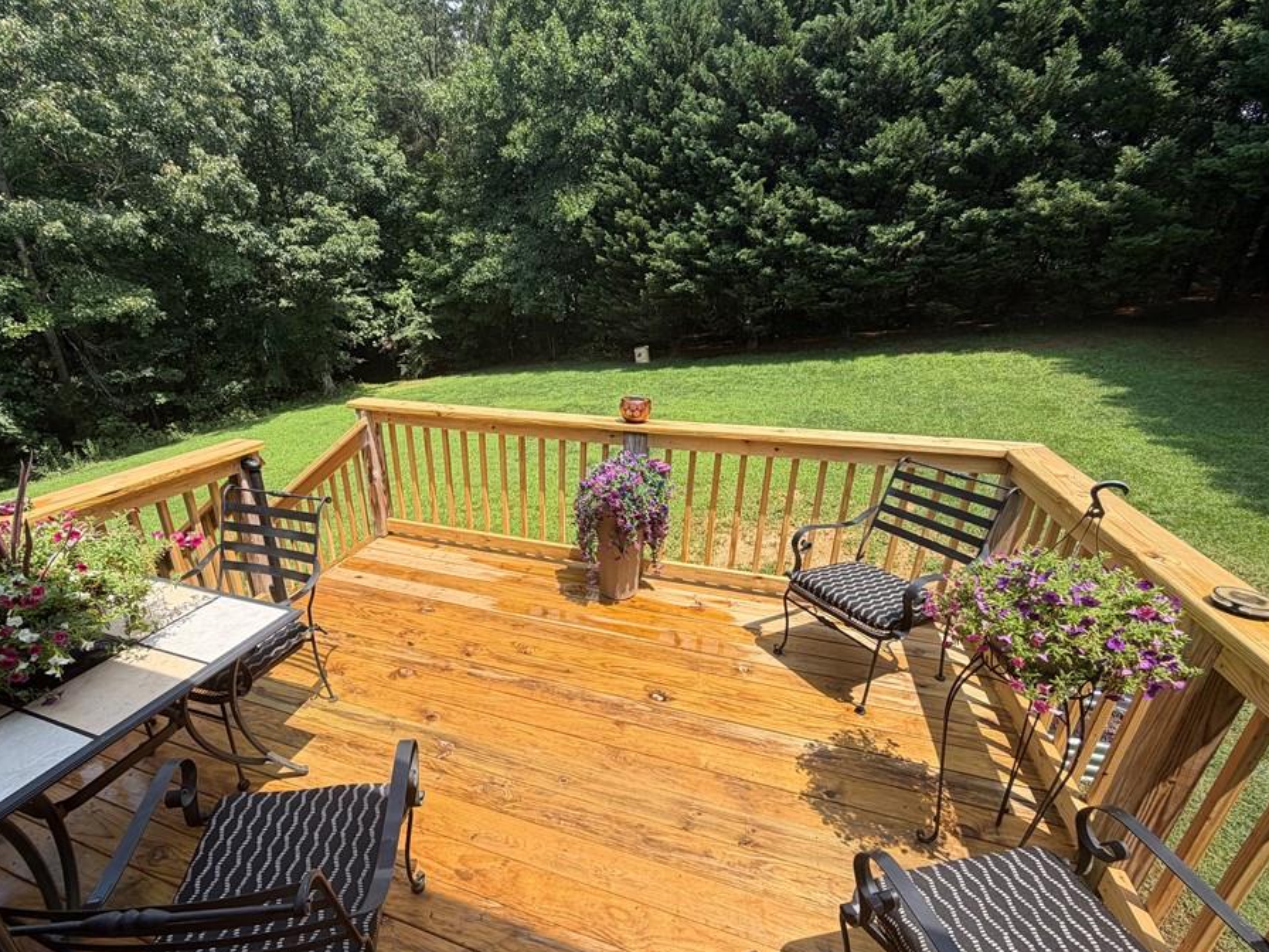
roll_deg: +1.2
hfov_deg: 94.0
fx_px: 587
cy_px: 518
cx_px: 558
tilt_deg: -22.8
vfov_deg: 77.9
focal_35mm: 16
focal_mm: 2.22
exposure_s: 1/770
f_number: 2.2
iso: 40
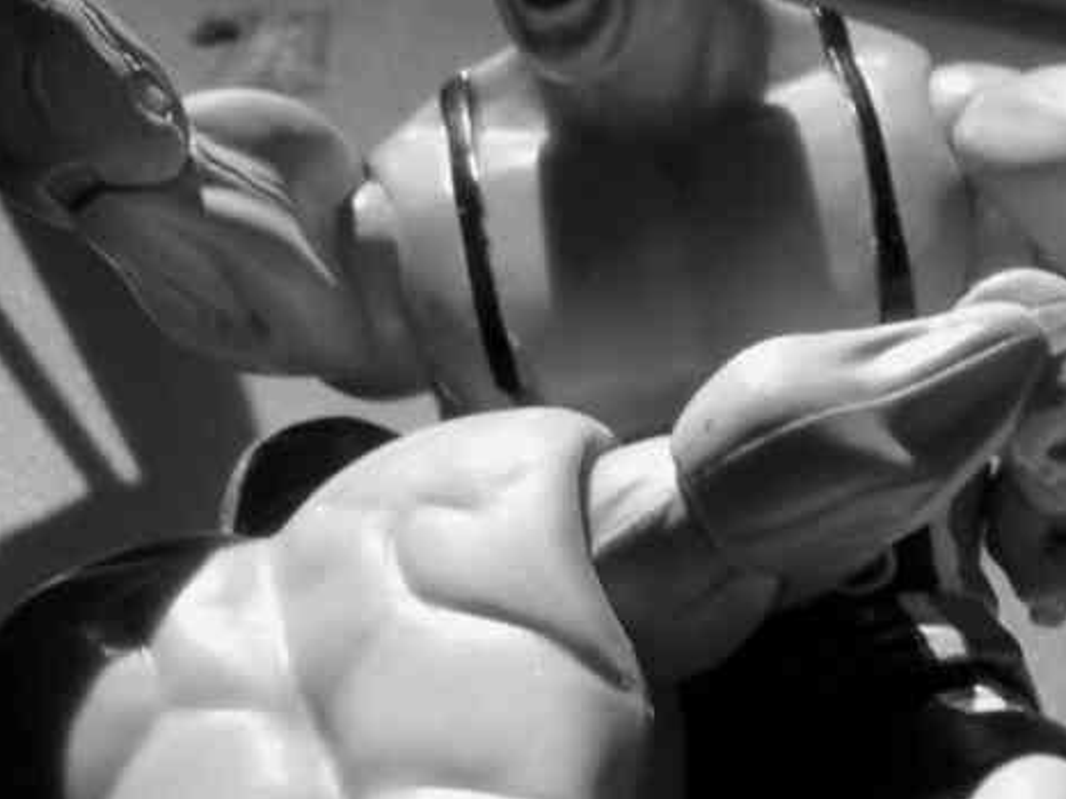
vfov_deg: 12.1
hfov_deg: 16.1
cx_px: 622
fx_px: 3755
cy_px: 298
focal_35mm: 122
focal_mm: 10.7
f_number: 3.4
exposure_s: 1/320
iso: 80
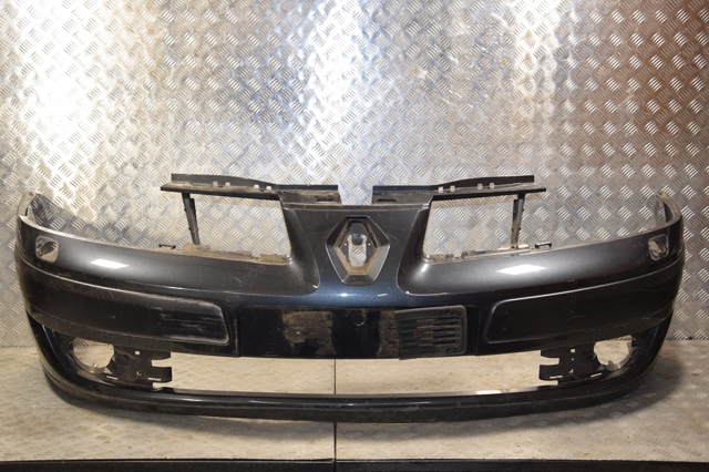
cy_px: 236
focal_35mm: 45
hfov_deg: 43.6
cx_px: 354
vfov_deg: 29.8
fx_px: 886
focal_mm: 30
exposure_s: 1/125
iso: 500
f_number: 5.6
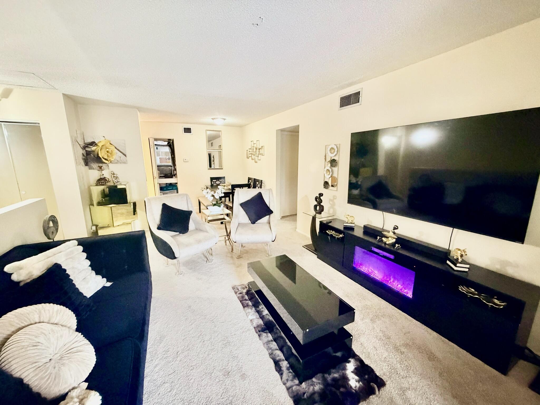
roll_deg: +0.2
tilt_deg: -11.3
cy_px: 202
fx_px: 218
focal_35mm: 14
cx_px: 270
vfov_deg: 85.7
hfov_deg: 102.1
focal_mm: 2.22
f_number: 2.2
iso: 1250
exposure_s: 1/40
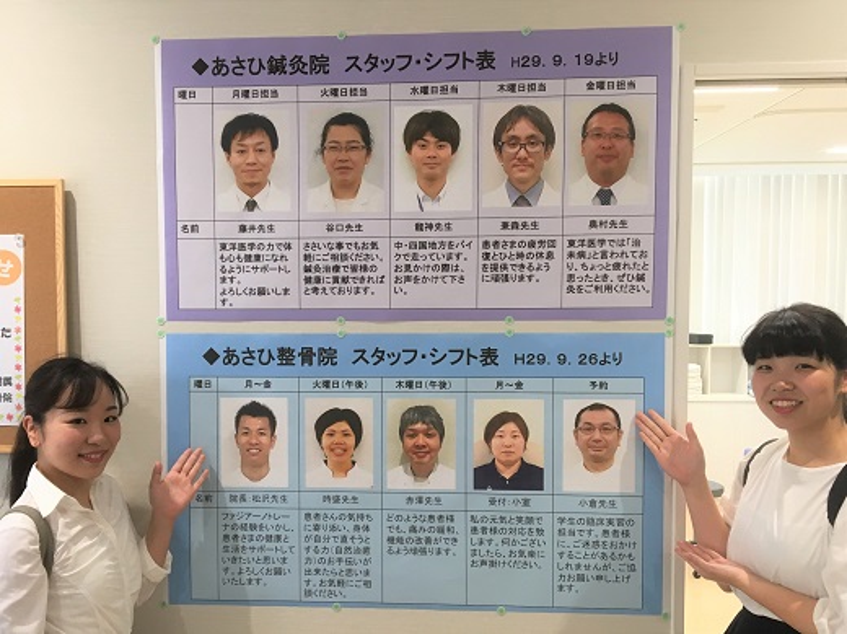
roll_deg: -0.2
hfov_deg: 61.7
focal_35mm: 29
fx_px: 709
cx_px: 424
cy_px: 317
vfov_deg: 48.2
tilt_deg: -2.2
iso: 32
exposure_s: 1/30
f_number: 2.2
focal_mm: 4.15
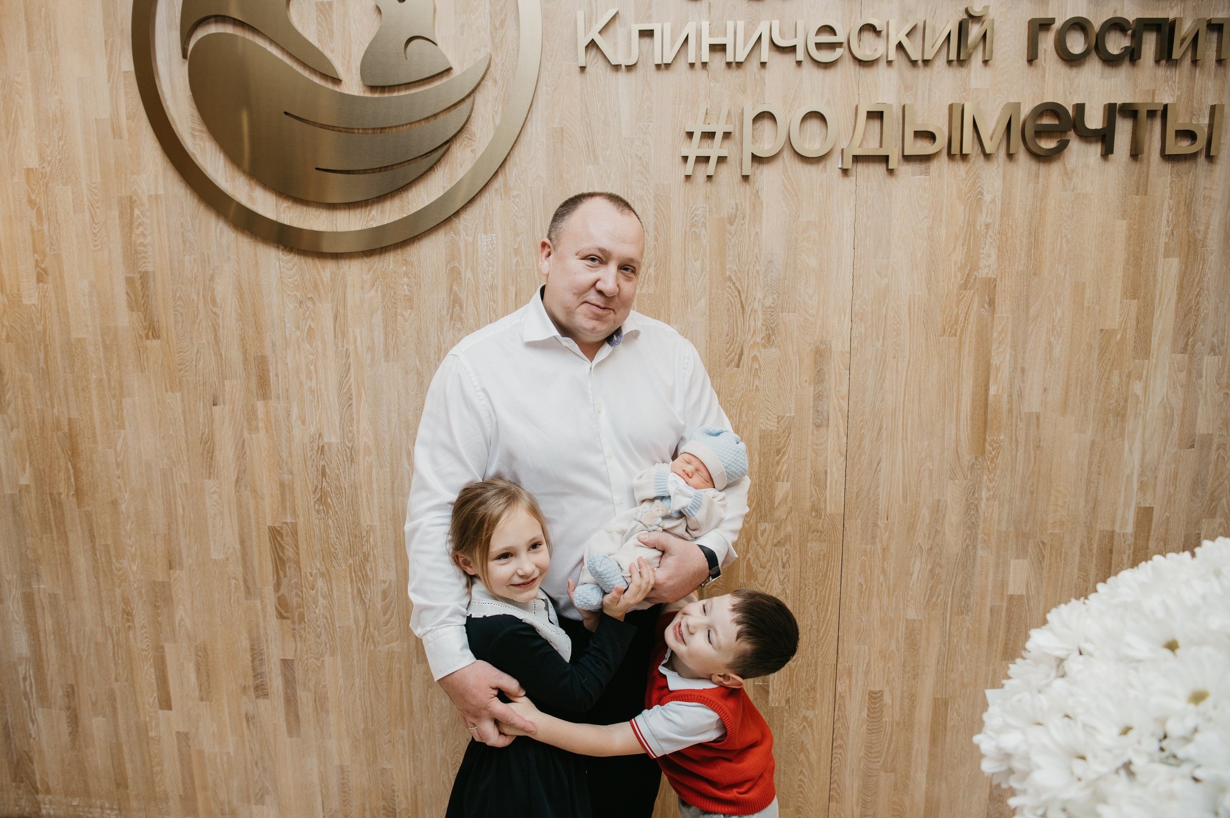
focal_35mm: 25
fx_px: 859
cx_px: 585
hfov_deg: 71.1
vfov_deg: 50.9
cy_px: 430
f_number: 4
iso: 160
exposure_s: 1/160
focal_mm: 24
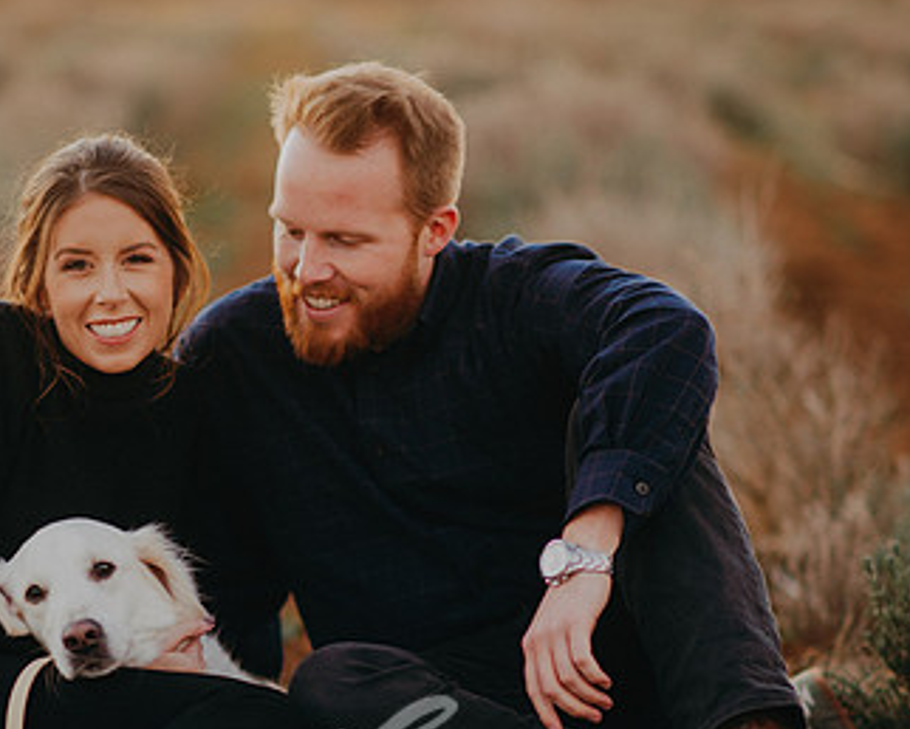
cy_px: 522
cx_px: 294
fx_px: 4231
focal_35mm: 157
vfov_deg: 9.8
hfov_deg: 12.3
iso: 100
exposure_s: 1/125
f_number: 1.4
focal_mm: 85
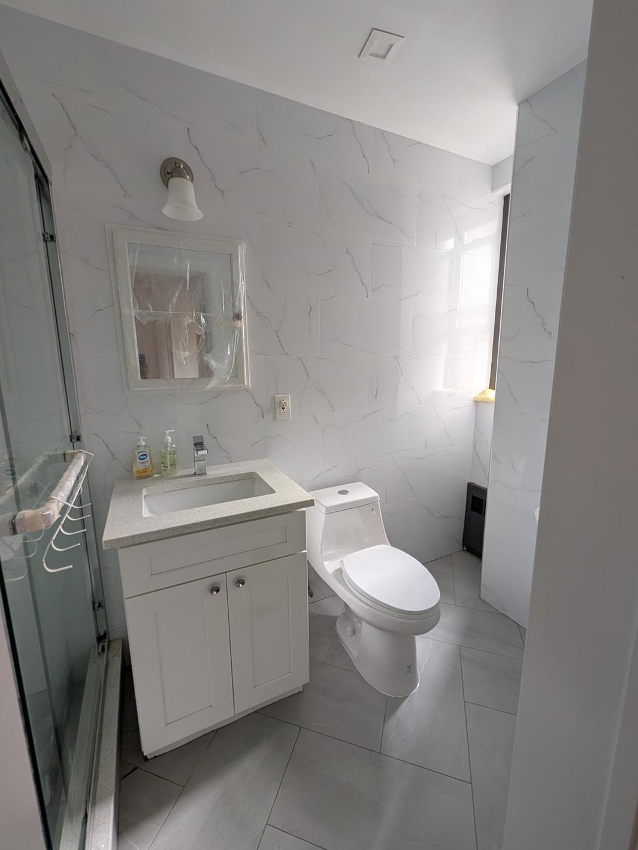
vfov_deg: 106.2
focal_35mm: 13
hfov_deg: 89.9
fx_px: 319
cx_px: 312
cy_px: 423
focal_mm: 2.02
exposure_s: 1/43
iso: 186
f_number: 1.7
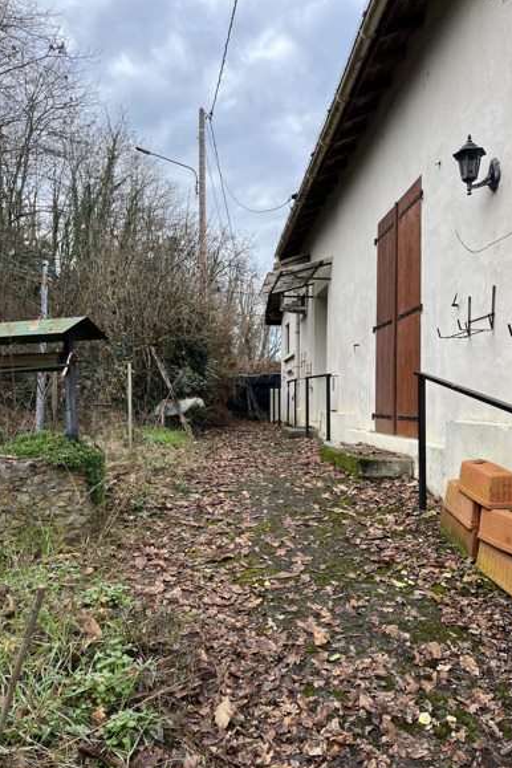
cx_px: 272
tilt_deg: -0.2
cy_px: 394
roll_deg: +0.4
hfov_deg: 46.4
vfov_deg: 65.5
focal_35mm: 28
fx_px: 597
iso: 50
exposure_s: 1/491
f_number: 1.6
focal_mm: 5.1
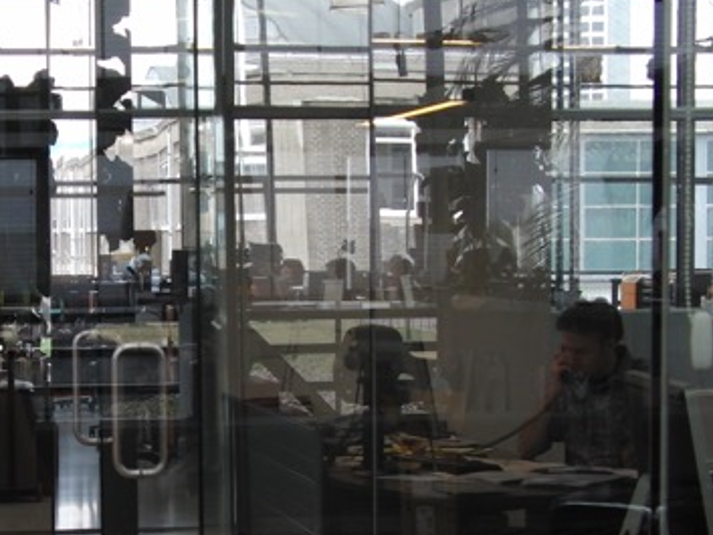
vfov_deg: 13.7
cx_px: 109
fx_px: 2225
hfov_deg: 18.0
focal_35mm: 108
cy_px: 394
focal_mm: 10.8
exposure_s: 1/125
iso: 100
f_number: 2.8
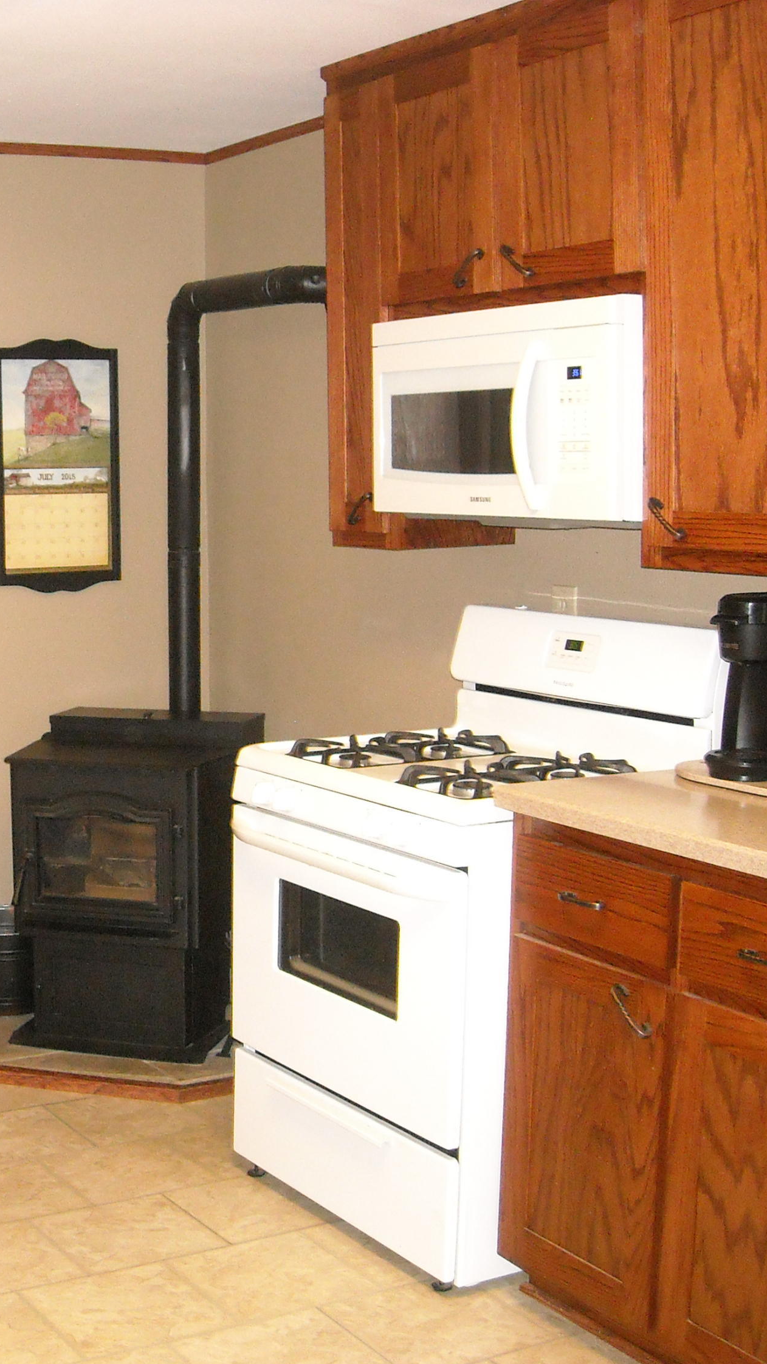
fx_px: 1844
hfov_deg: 22.5
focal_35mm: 51
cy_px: 684
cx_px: -29
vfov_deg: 40.6
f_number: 2.8
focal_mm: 5.7
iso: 455
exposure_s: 1/60
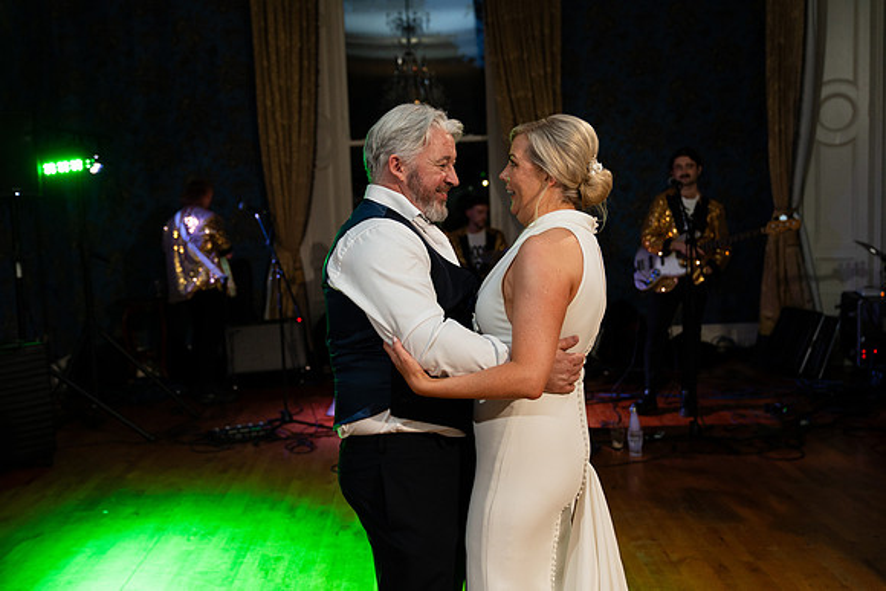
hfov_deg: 50.7
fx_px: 935
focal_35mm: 38
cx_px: 443
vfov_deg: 35.1
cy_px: 296
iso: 1250
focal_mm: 38
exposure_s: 1/160
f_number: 2.8
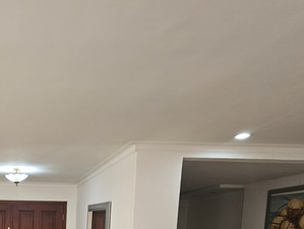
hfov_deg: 48.6
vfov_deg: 35.3
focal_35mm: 33
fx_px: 290
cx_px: 22
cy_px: 266
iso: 80
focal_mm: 2.2
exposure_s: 1/60
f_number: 2.2
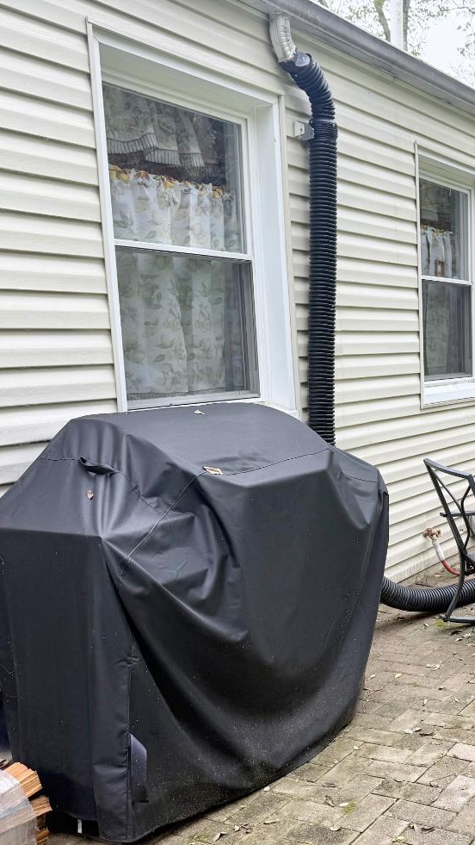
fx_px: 895
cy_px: 481
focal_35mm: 40
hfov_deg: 27.3
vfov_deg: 50.3
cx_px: 518
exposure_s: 1/377
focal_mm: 6.76
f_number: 1.78
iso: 80
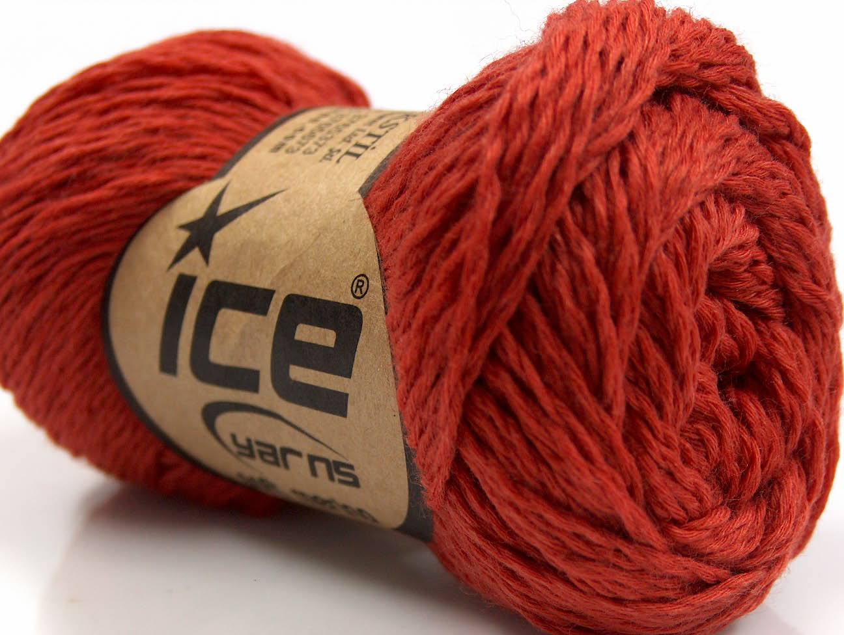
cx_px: 422
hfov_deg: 27.0
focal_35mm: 72
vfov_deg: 20.5
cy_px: 318
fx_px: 1758
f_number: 2.9
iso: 100
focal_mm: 14.73
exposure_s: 1/5.06
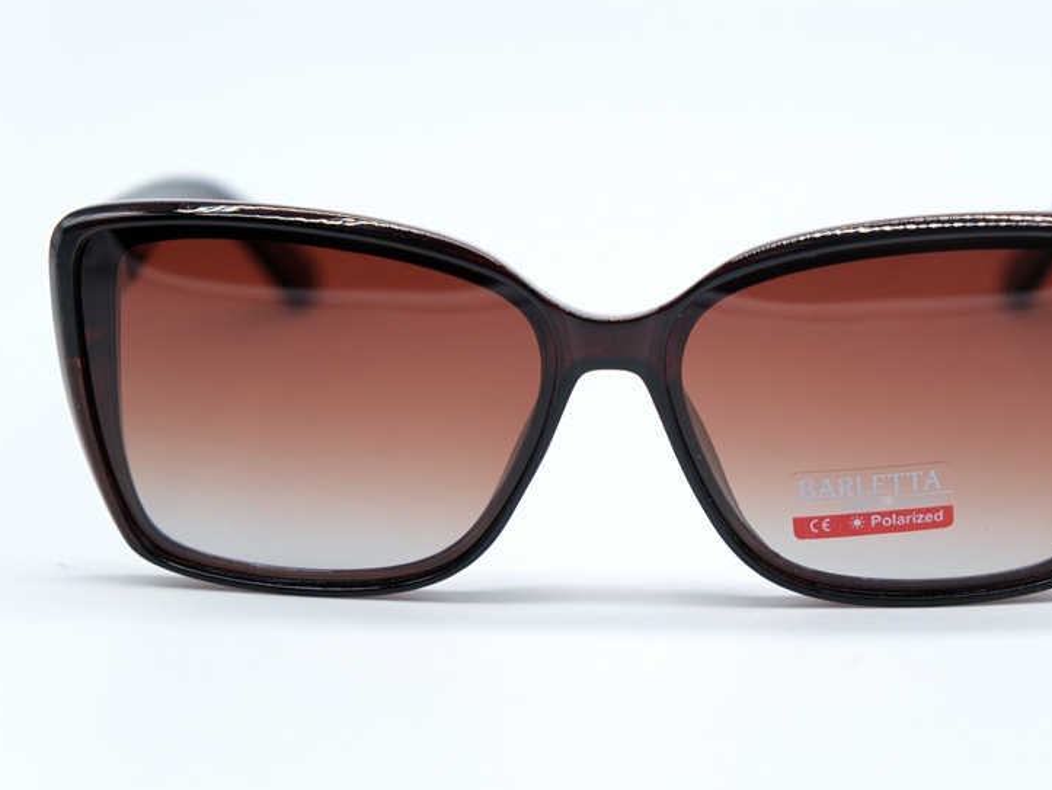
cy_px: 422
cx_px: 649
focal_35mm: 97
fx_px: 2949
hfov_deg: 20.2
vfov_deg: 15.3
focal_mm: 48.4
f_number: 4
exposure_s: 1/150
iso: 160
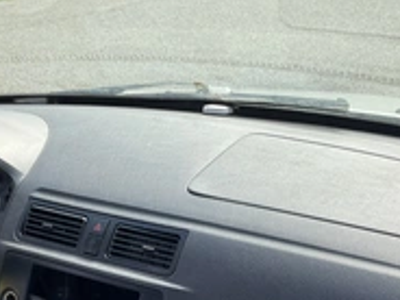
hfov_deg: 30.7
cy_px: 307
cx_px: 178
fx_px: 728
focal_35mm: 63
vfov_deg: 22.3
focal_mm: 3
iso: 25
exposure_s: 1/294
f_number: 1.8
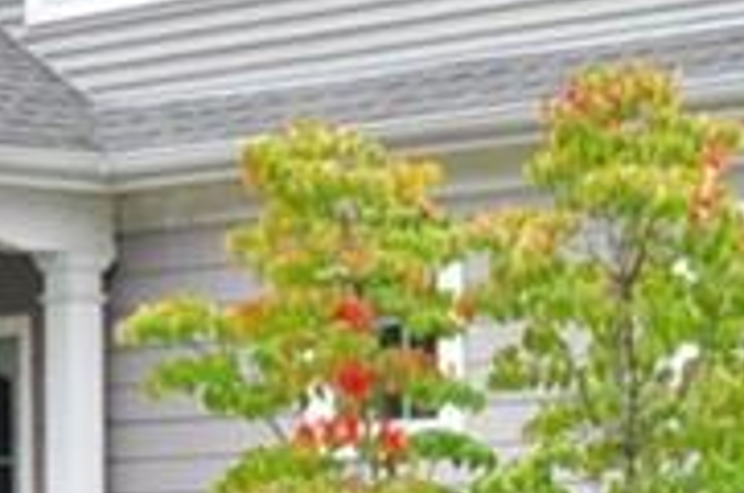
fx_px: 2806
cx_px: 489
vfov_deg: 10.0
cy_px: 265
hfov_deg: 15.1
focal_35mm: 136
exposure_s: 1/250
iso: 1250
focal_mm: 16
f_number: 5.6
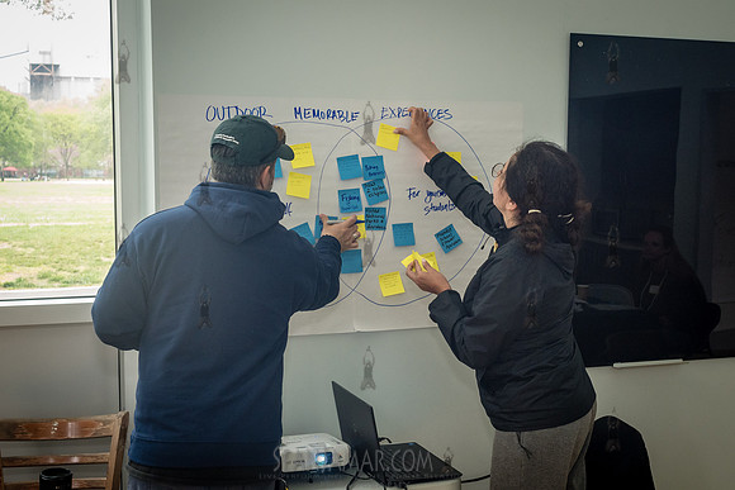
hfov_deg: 40.7
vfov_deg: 27.8
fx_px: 992
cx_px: 375
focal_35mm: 49
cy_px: 260
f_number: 5.6
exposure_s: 1/200
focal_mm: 35
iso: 1250
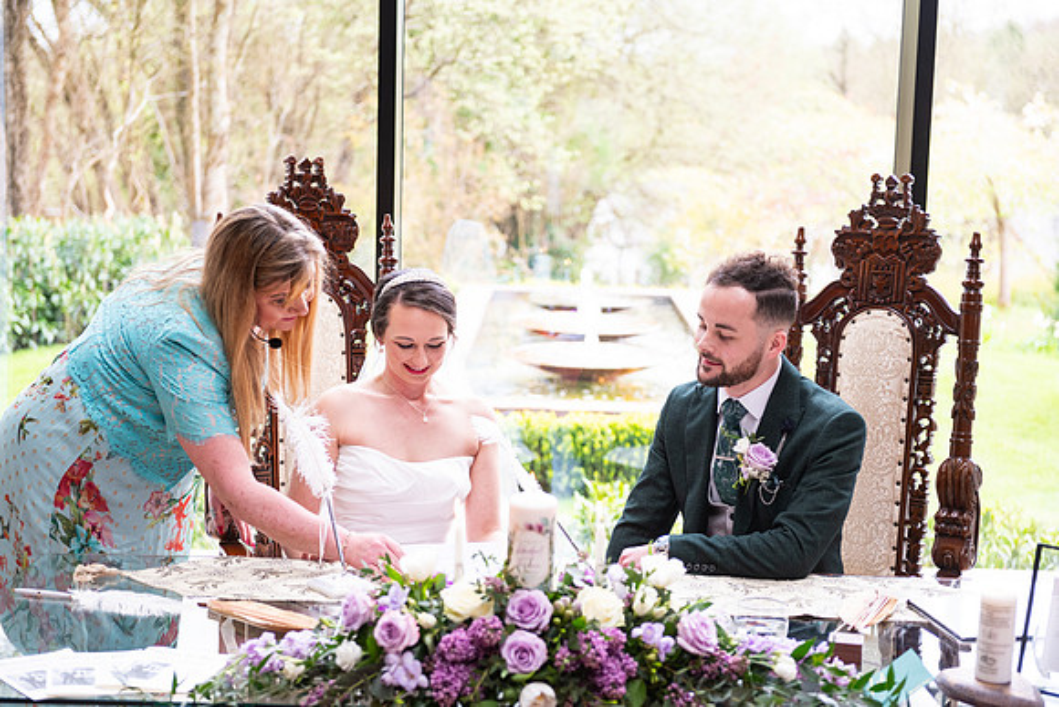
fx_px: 1824
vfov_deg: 21.9
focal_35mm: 62
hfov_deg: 32.4
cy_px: 354
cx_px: 530
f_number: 3.5
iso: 500
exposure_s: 1/200
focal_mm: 62
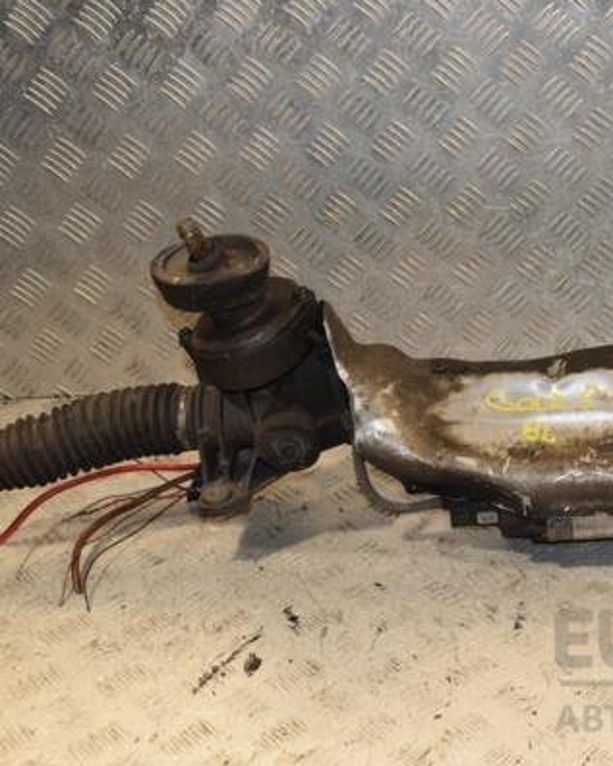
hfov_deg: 23.4
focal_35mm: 64
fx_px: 1451
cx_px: 518
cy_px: 381
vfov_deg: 29.6
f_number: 6.3
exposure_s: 1/200
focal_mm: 30
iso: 800
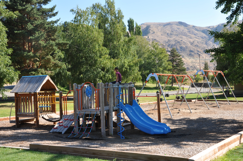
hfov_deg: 38.9
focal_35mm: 51
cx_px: 122
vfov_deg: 26.4
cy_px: 80
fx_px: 344
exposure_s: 1/125
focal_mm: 34
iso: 200
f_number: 11
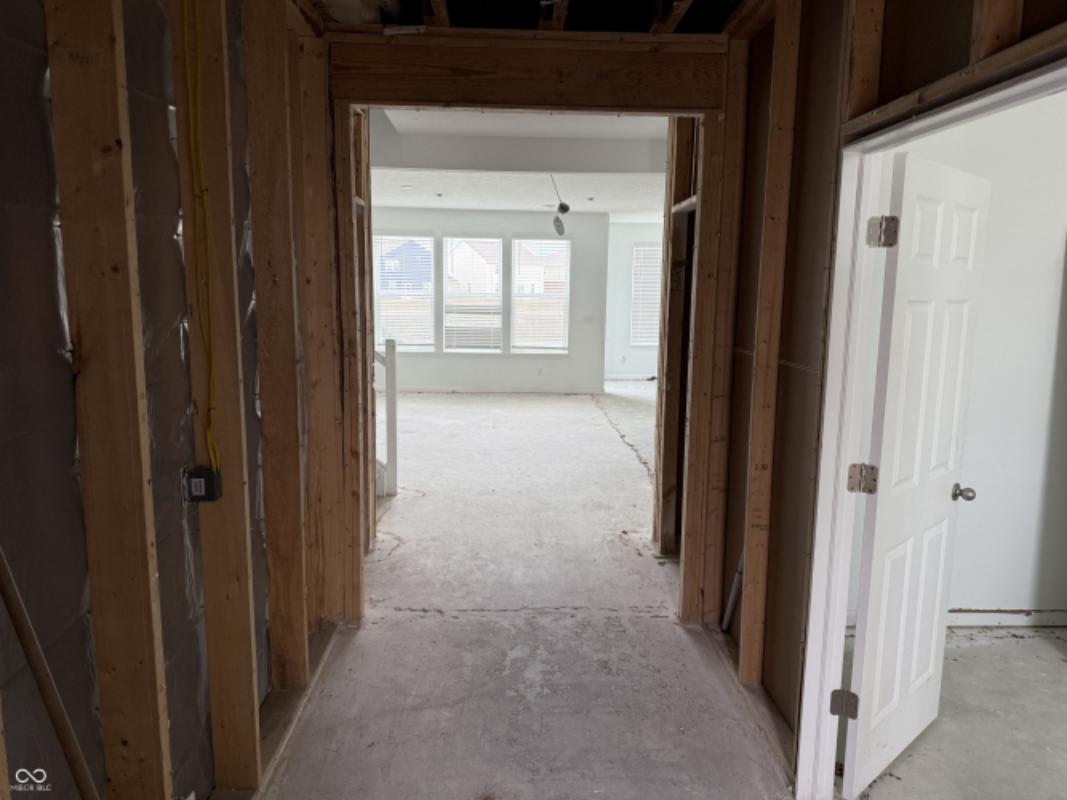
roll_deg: -0.8
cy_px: 400
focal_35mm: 24
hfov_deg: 71.6
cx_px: 534
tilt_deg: -7.8
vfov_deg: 56.8
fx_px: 740
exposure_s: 1/139
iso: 160
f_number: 1.78
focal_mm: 6.76
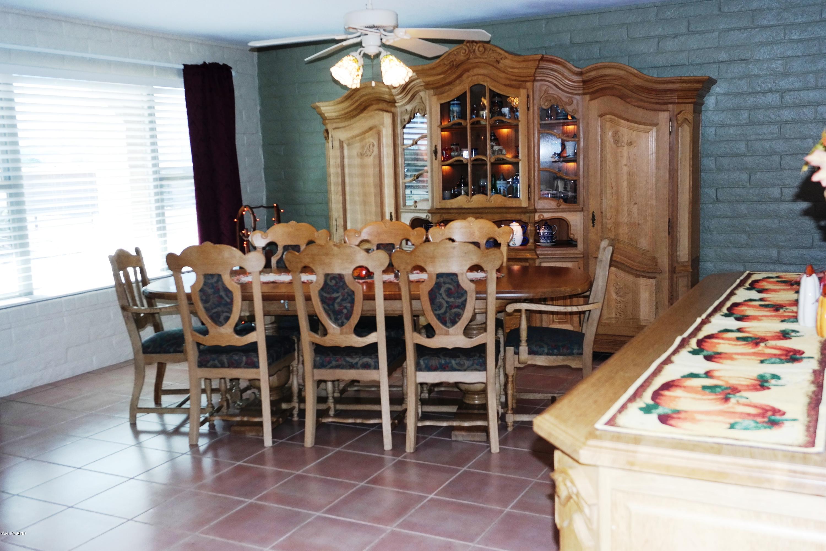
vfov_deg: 36.9
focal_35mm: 36
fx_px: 826
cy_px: 276
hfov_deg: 53.1
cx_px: 413
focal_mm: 24
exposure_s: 1/100
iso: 400
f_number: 4.5
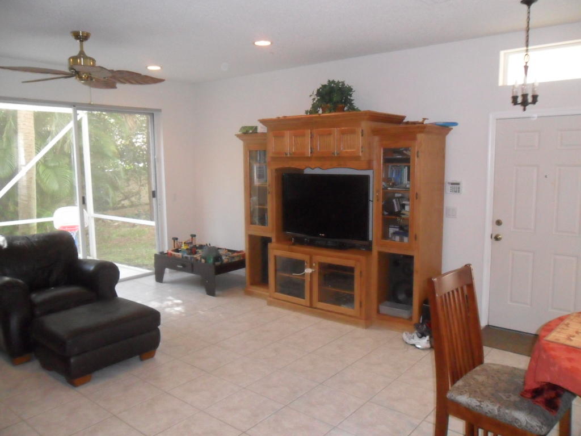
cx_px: 290
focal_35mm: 27
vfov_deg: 51.4
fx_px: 453
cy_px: 218
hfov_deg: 65.3
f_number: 3.5
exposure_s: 1/45
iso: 400
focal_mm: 4.9
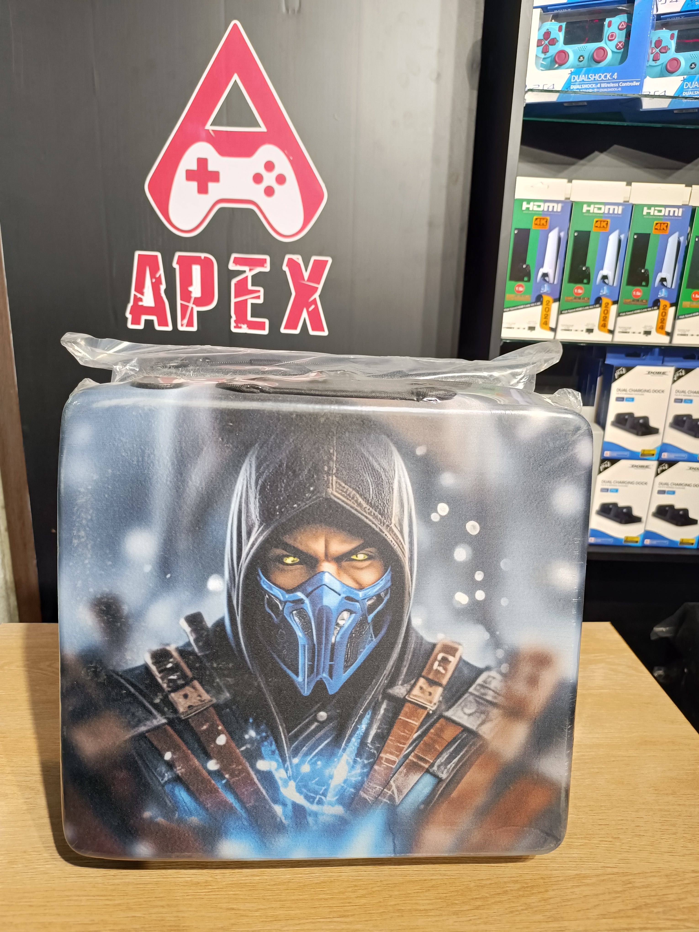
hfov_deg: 56.8
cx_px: 350
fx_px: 646
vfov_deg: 71.6
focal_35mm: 24
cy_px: 466
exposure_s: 1/100
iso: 243
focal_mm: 6.14
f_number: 1.65
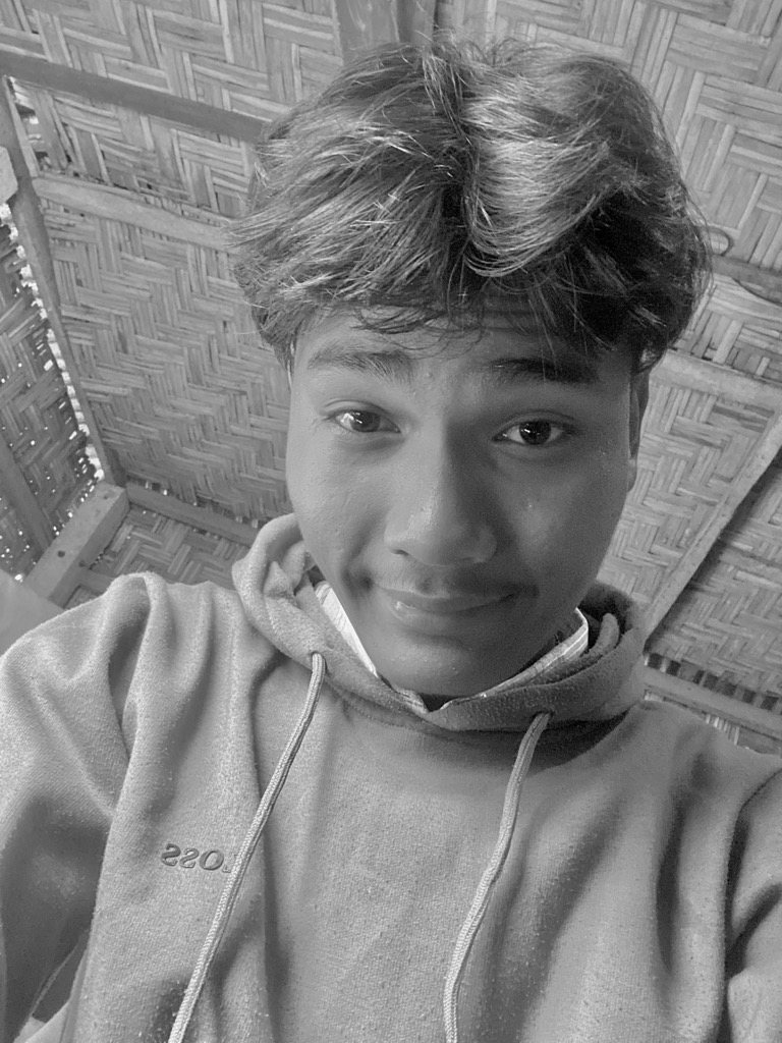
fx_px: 904
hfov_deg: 46.8
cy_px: 522
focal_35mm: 30
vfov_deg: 60.0
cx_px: 391
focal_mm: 2.71
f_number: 2.2
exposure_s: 1/25
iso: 320
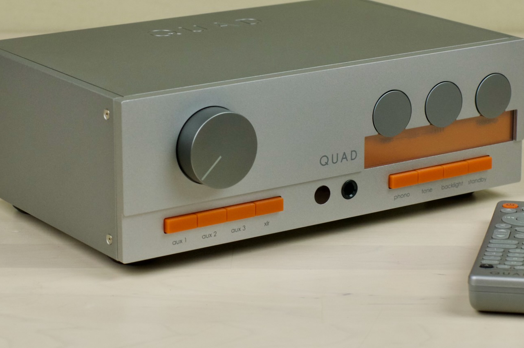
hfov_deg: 17.5
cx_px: 251
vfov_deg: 11.7
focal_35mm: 117
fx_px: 1702
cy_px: 102
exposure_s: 1/160
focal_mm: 50
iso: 1600
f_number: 8
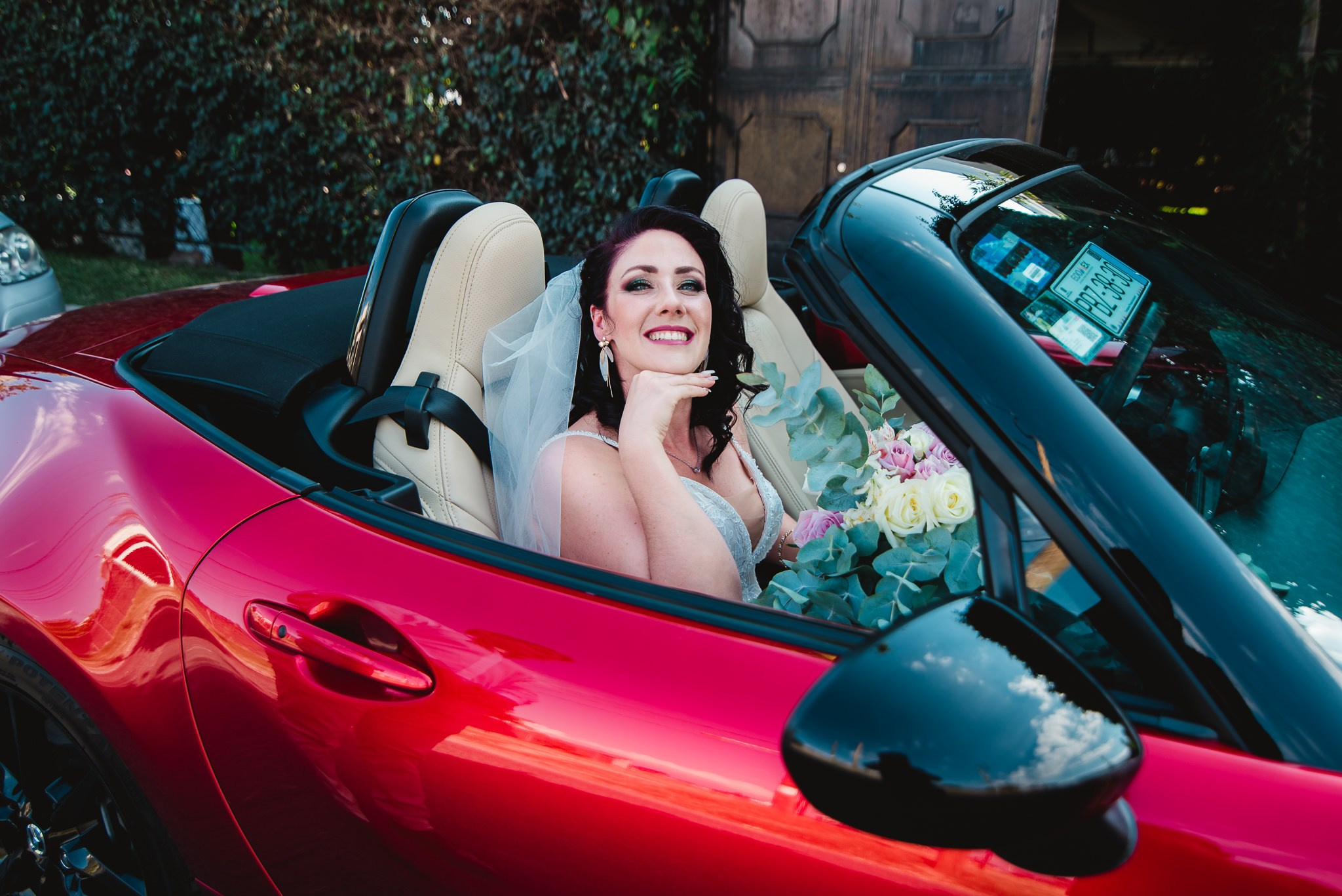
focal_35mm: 28
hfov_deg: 65.5
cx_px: 671
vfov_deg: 46.4
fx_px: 1044
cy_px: 448
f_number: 3.5
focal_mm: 28
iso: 100
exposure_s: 1/160
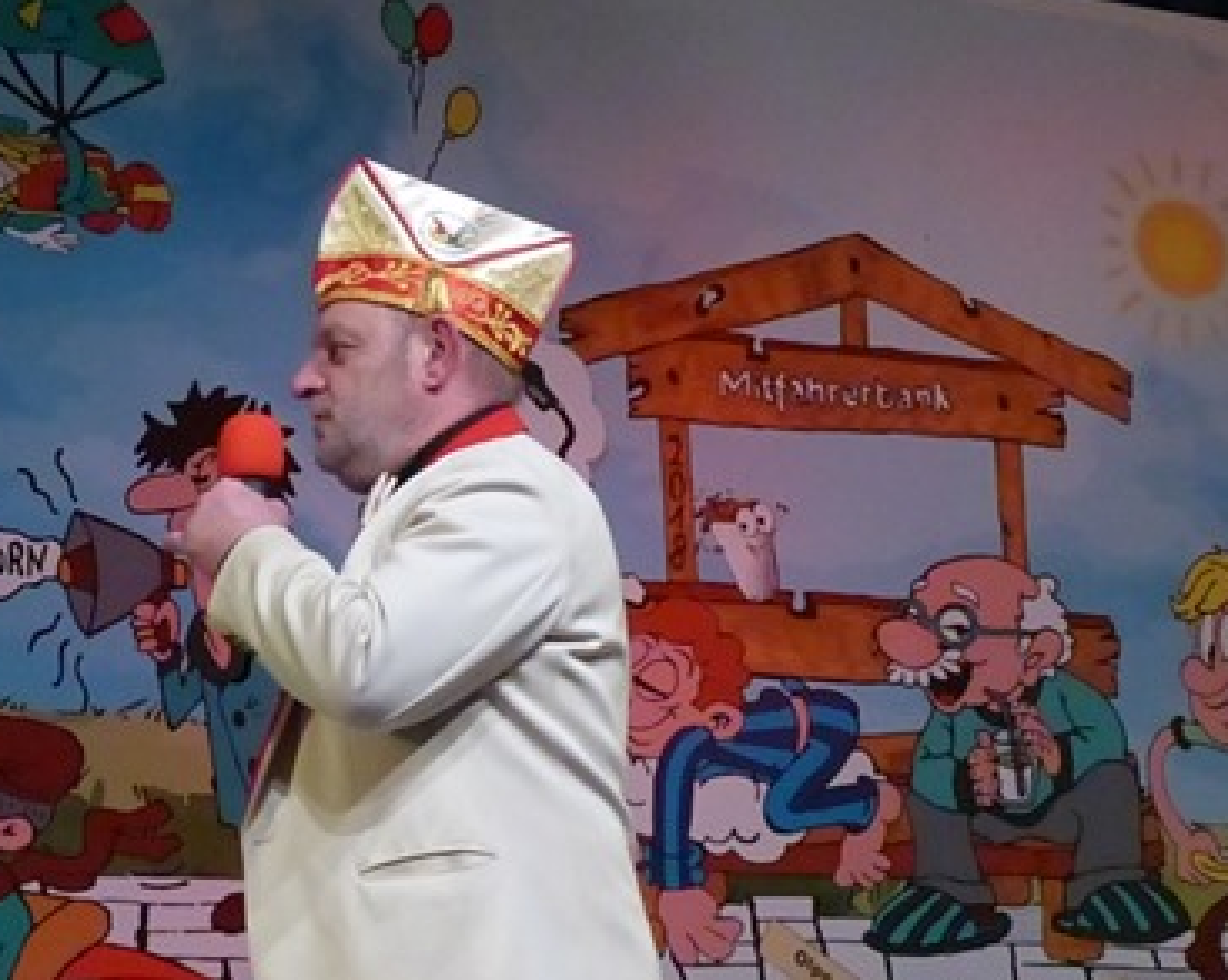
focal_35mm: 170
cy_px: 490
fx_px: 6174
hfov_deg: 11.3
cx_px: 335
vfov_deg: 9.1
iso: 1600
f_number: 4
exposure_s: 1/200
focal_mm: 18.7
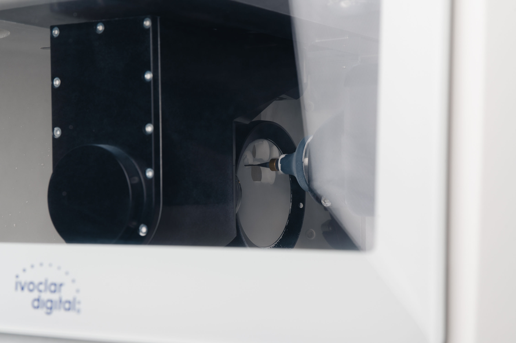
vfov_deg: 19.4
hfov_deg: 28.9
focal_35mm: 70
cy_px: 172
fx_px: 1003
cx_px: 258
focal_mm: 70
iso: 250
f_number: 10
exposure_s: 1/200
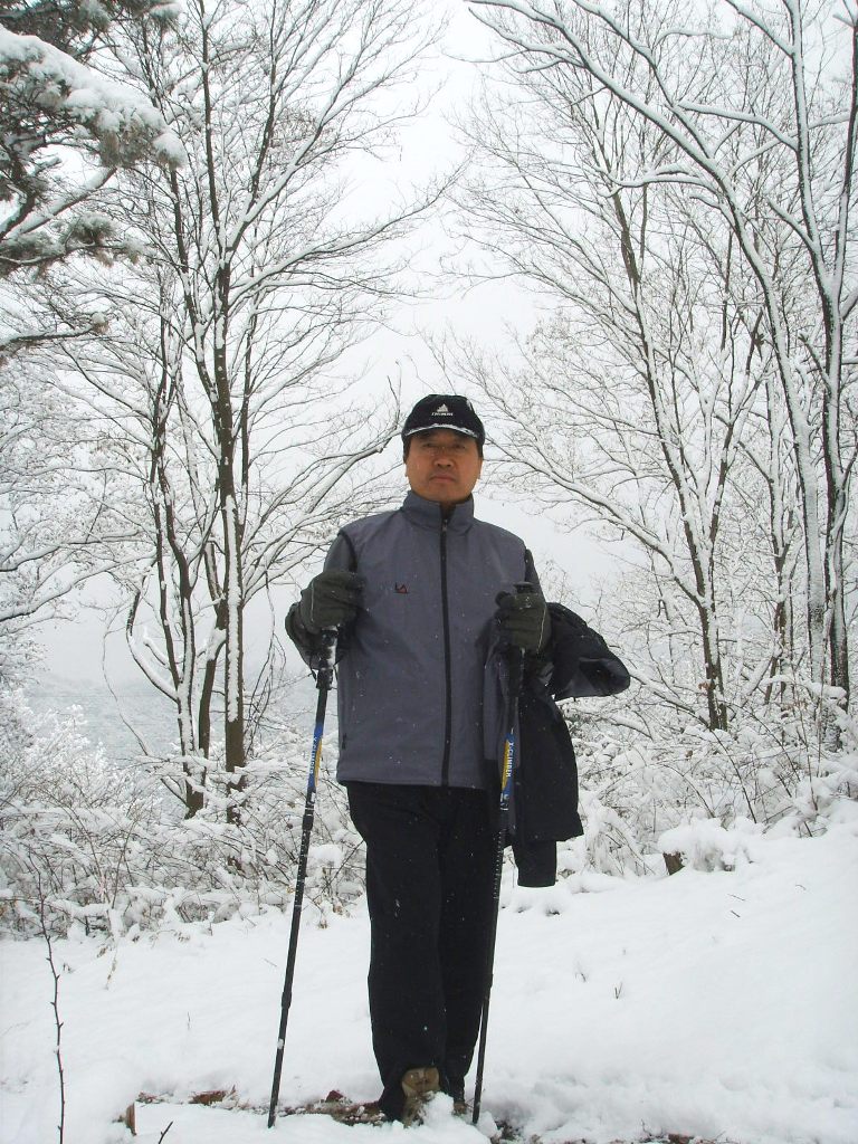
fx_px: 1289
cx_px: 429
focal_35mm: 39
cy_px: 572
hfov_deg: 36.8
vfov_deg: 47.9
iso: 50
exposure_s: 1/350
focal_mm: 6.6
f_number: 6.3
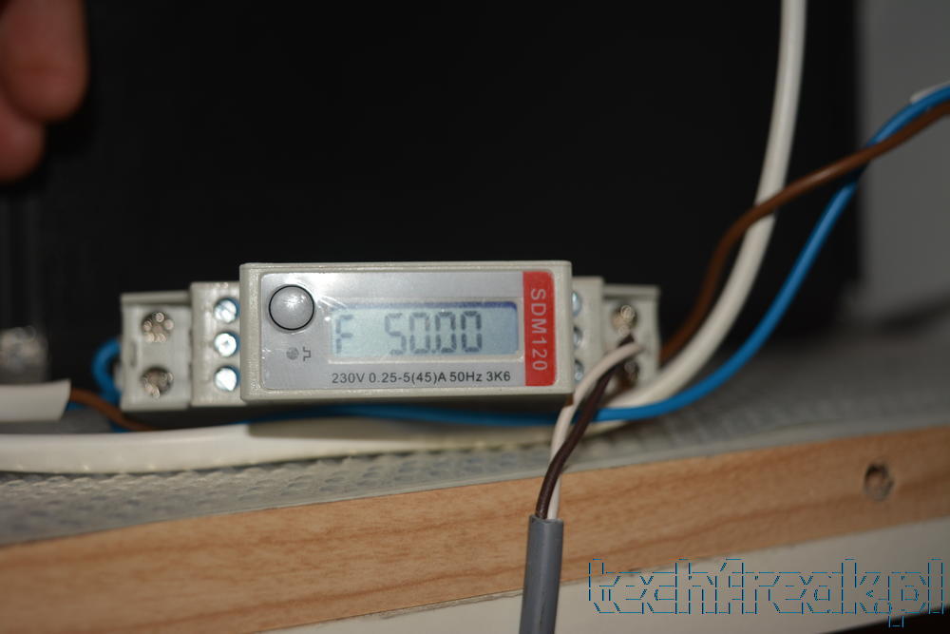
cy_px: 317
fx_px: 1346
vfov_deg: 26.5
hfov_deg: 38.9
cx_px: 475
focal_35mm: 51
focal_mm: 34
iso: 125
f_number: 4.5
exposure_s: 1/60
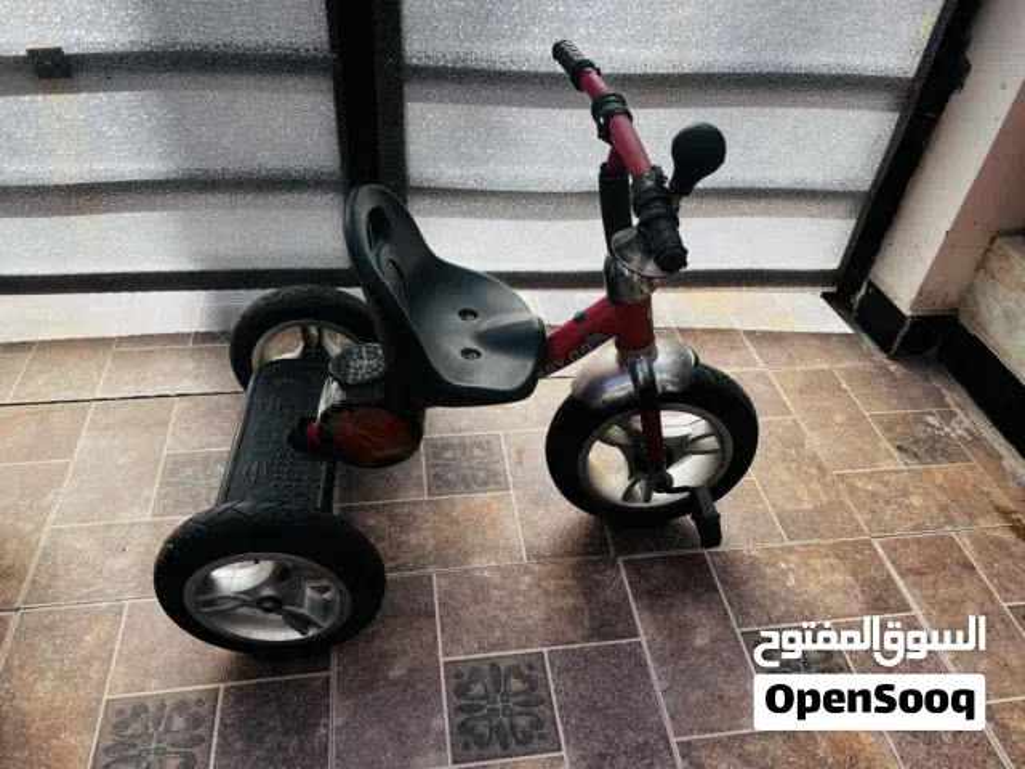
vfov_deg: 53.1
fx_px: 770
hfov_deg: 67.3
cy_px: 384
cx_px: 512
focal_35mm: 26
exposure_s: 1/1159
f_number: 1.5
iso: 50
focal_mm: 5.7
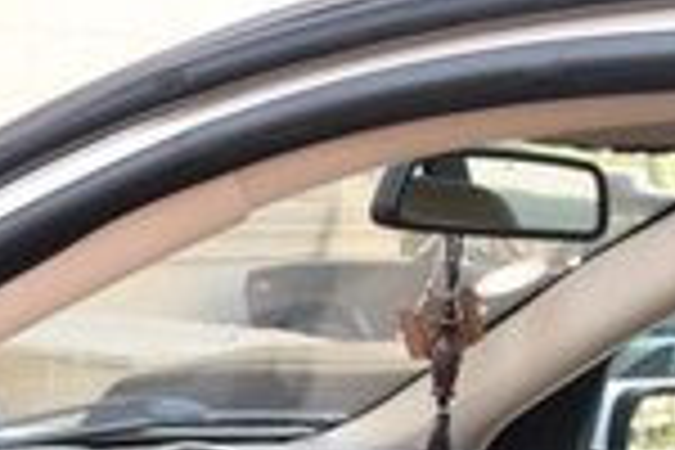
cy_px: 828
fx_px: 2231
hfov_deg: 15.8
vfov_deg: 10.7
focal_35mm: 119
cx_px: -333
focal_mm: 18
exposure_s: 1/200
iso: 1250
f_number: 7.1
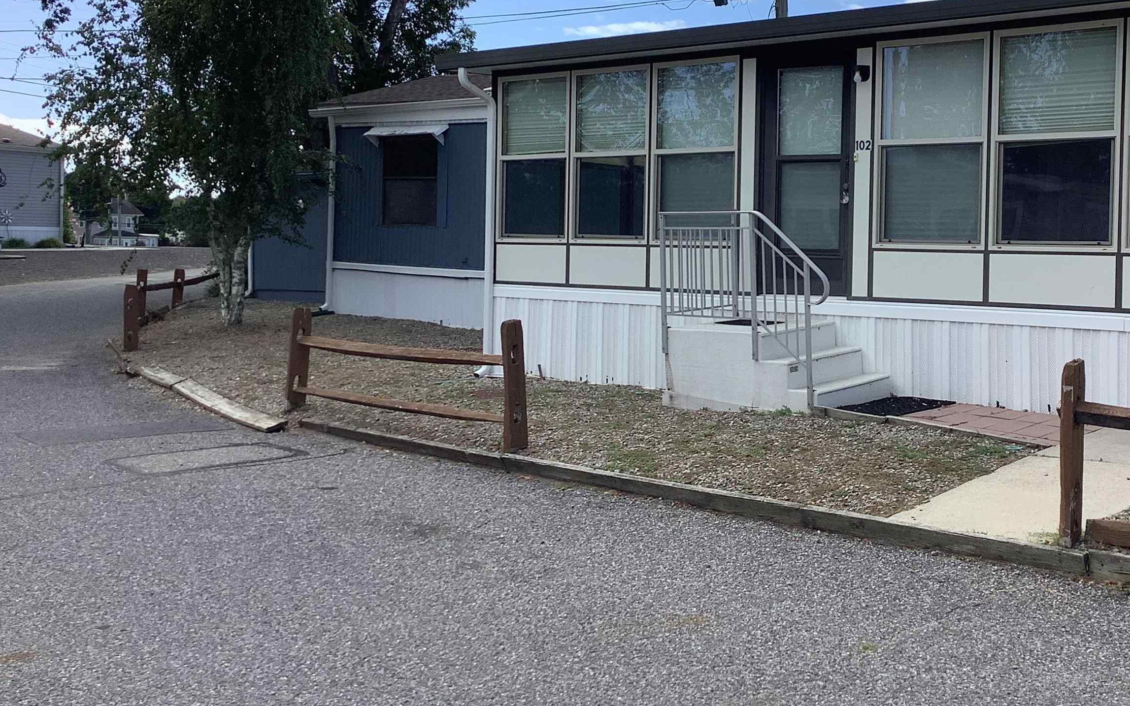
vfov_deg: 29.0
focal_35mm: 44
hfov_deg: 44.6
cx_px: 753
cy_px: 242
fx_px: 1355
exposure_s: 1/1072
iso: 25
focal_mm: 3.3
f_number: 2.4
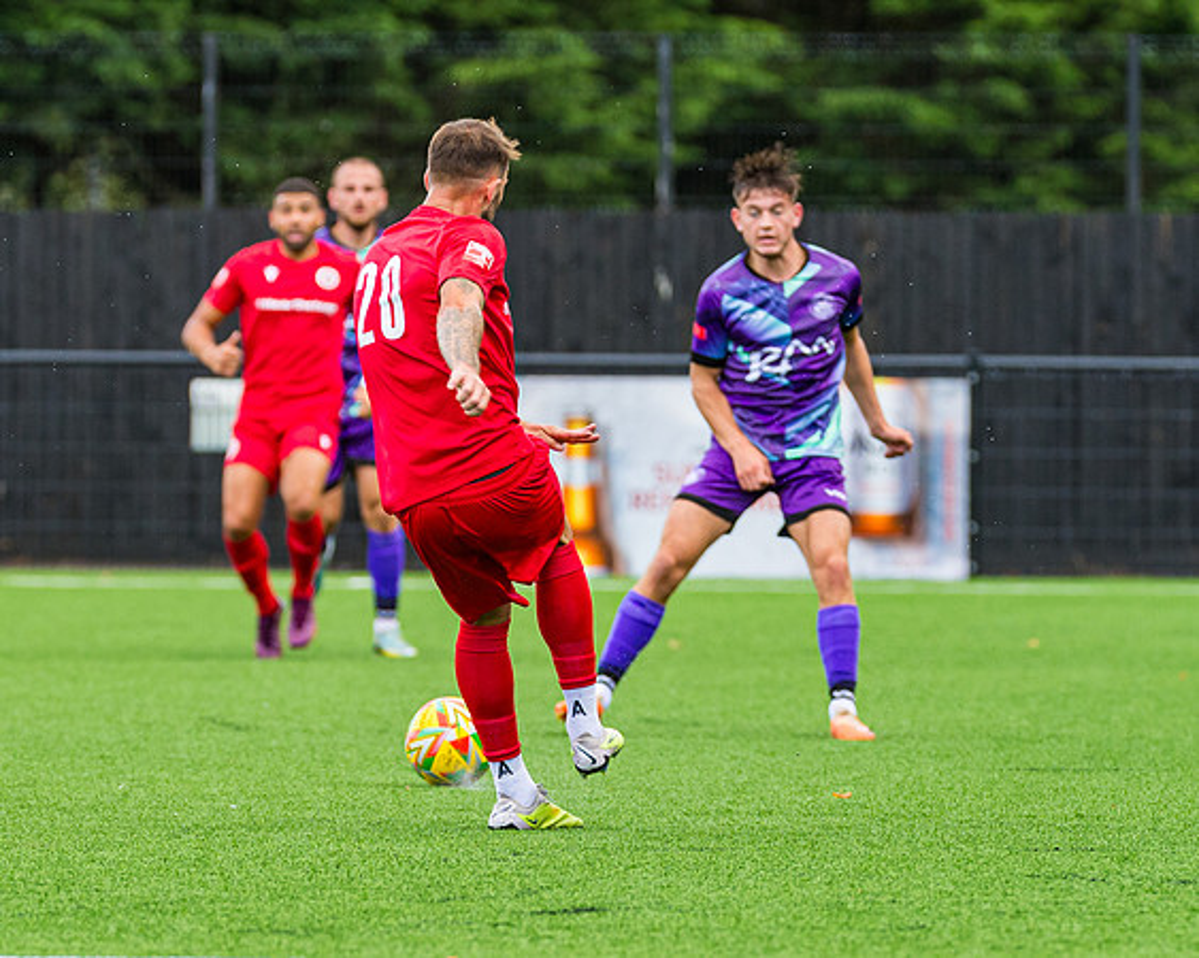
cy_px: 458
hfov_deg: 4.4
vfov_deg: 3.5
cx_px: 394
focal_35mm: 443
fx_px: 15713
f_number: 4
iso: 800
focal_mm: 220
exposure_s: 1/1250
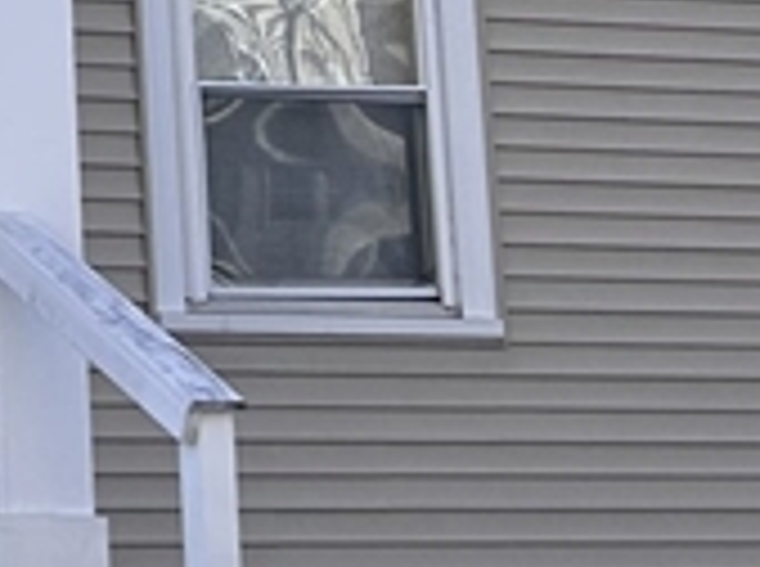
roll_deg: -0.1
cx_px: -778
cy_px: -410
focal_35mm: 158
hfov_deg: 11.3
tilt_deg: +11.8
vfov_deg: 9.0
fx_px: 3462
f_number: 1.5
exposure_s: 1/965
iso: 50
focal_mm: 5.7
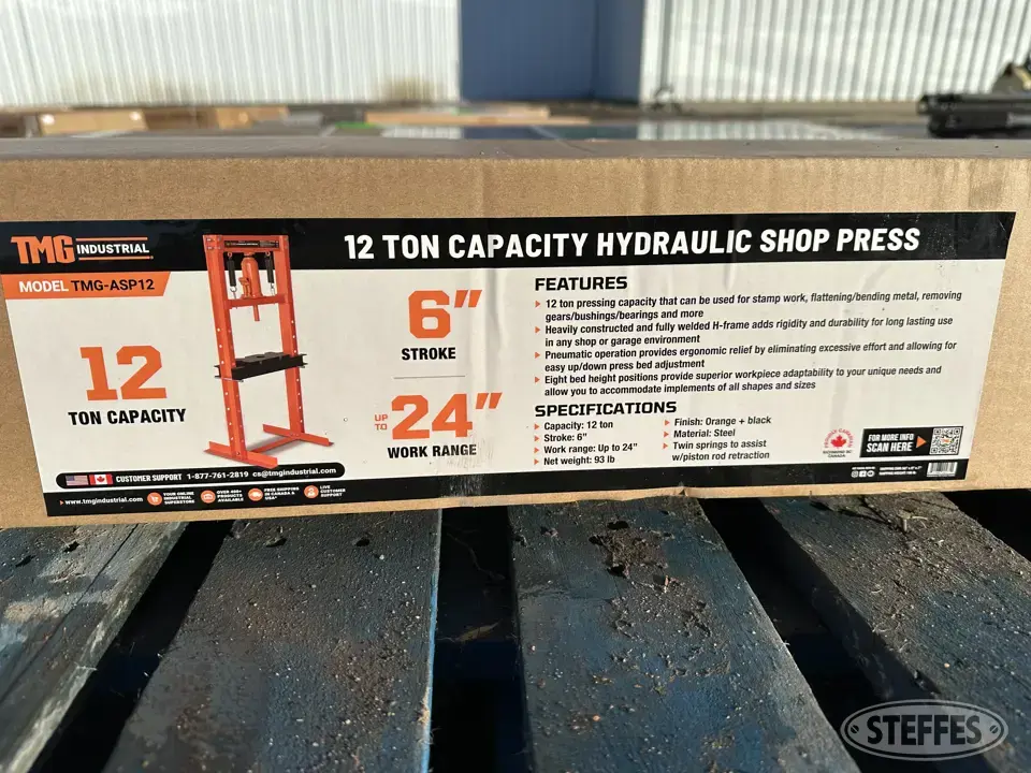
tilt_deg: -22.2
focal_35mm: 24
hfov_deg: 71.6
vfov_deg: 56.8
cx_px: 516
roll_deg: +0.3
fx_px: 715
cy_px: 386
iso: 80
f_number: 1.78
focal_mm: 6.86
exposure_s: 1/6211
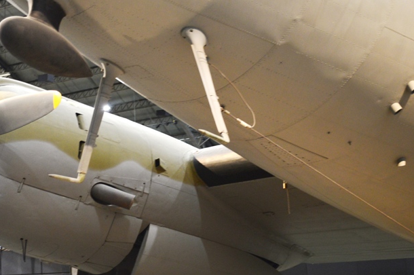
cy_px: 115
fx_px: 724
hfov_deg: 31.7
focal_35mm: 63
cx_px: 149
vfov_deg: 21.5
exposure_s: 1/2
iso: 800
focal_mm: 32
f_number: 4.8
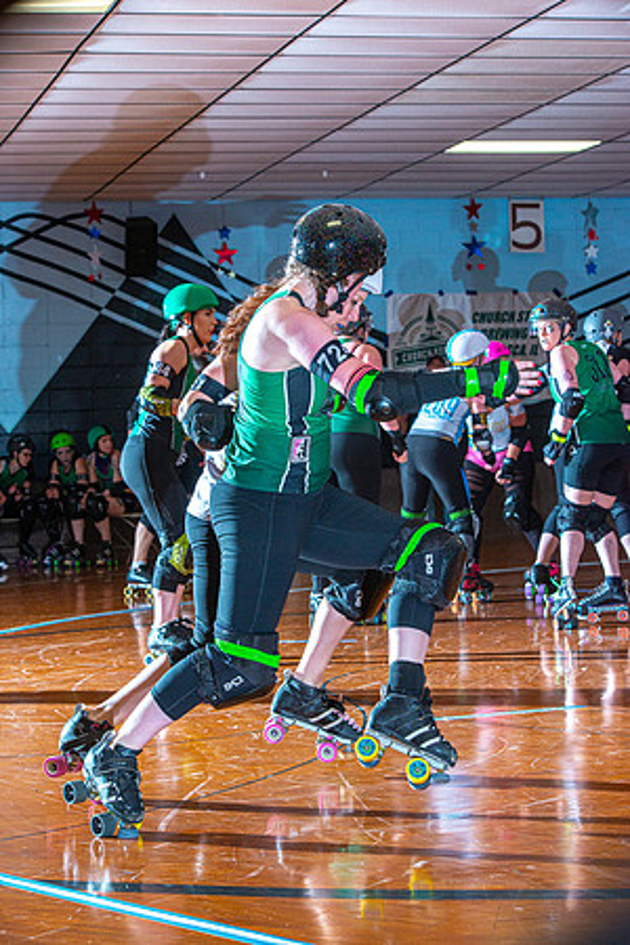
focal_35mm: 95
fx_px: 2494
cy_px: 472
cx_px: 315
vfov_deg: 21.5
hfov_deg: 14.4
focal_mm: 95
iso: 640
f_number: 9
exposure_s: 1/160
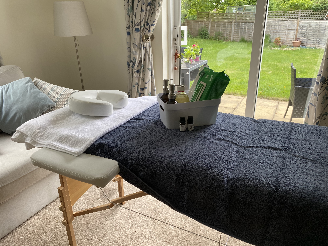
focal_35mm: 26
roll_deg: +1.5
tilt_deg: -21.9
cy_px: 123
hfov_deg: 67.3
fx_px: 246
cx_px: 164
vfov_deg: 53.1
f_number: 1.8
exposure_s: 1/121
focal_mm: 4.25
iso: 64
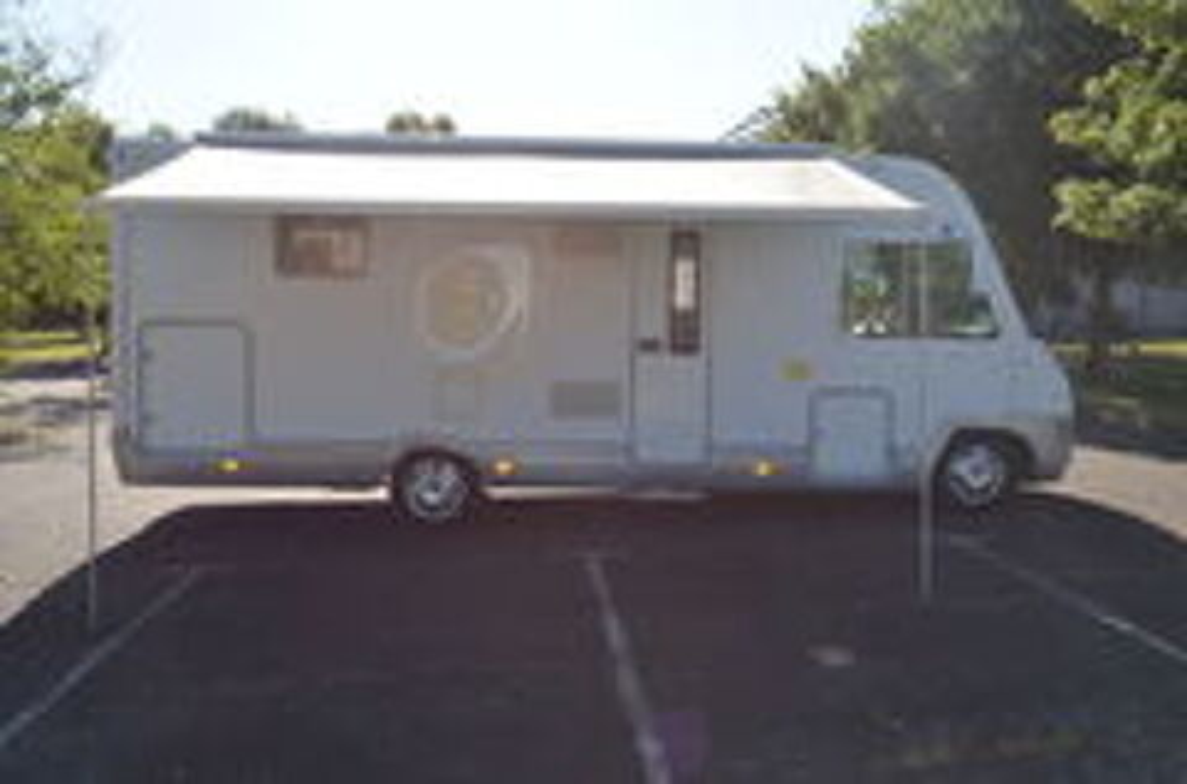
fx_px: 1183
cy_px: 392
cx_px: 594
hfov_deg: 53.3
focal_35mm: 36
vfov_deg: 36.6
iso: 100
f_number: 7.1
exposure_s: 1/200
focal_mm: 24
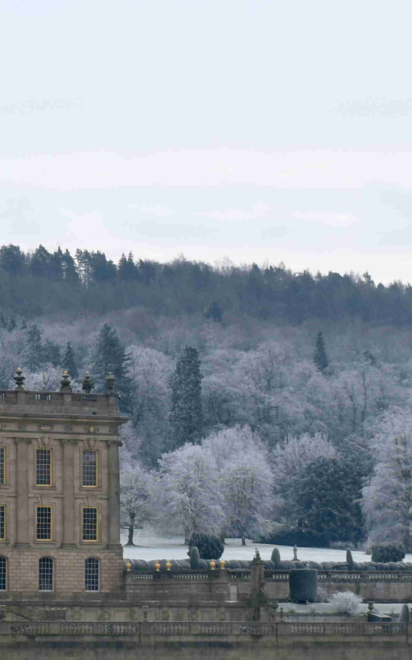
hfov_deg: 8.5
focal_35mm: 153
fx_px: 2748
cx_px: 12
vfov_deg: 13.7
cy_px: 425
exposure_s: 1/250
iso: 200
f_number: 7.1
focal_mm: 32
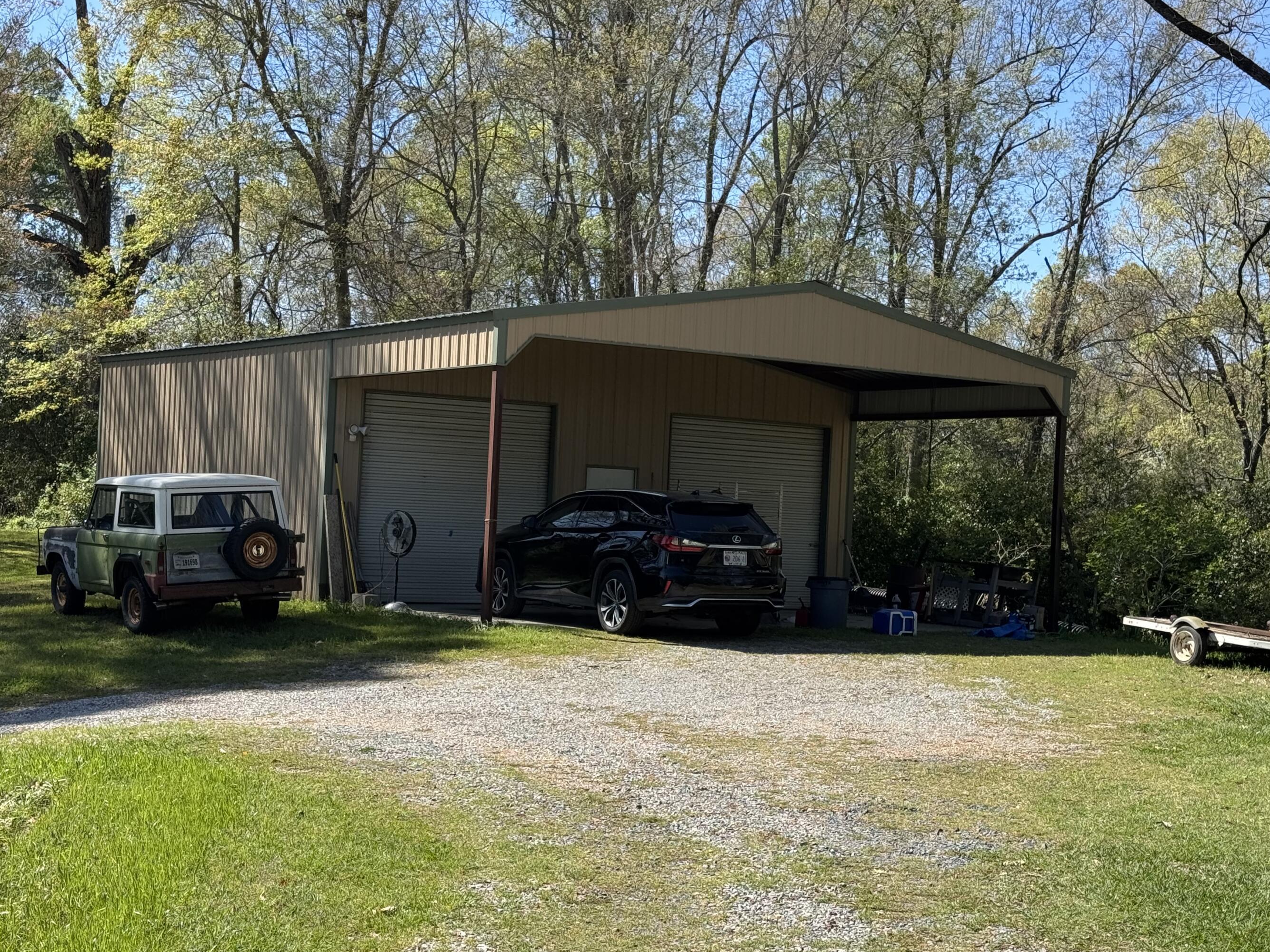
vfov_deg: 27.0
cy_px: 487
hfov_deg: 35.5
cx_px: 622
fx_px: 1981
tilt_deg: +0.0
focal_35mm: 54
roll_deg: -3.1
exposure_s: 1/2415
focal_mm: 6.76
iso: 64
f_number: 1.78
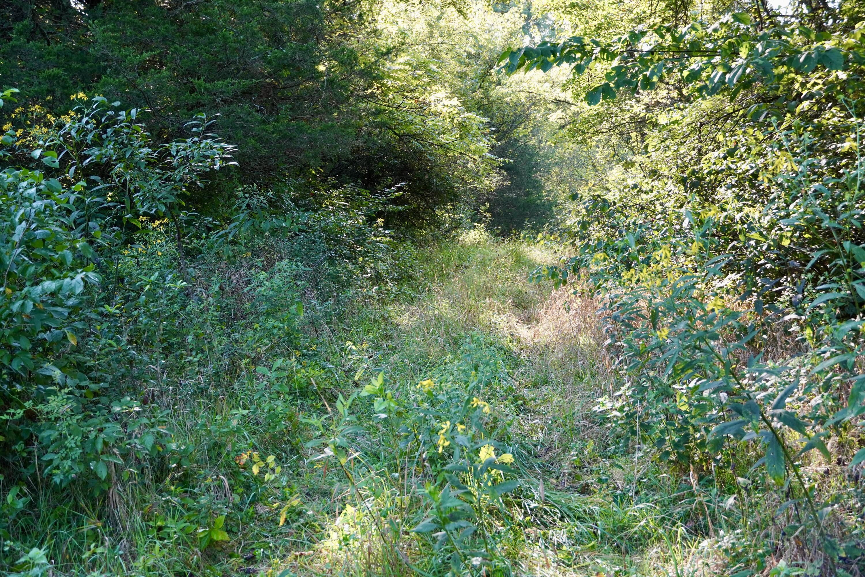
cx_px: 432
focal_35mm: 51
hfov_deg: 38.9
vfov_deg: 26.5
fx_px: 1225
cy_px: 288
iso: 400
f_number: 4.5
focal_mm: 34
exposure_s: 1/160
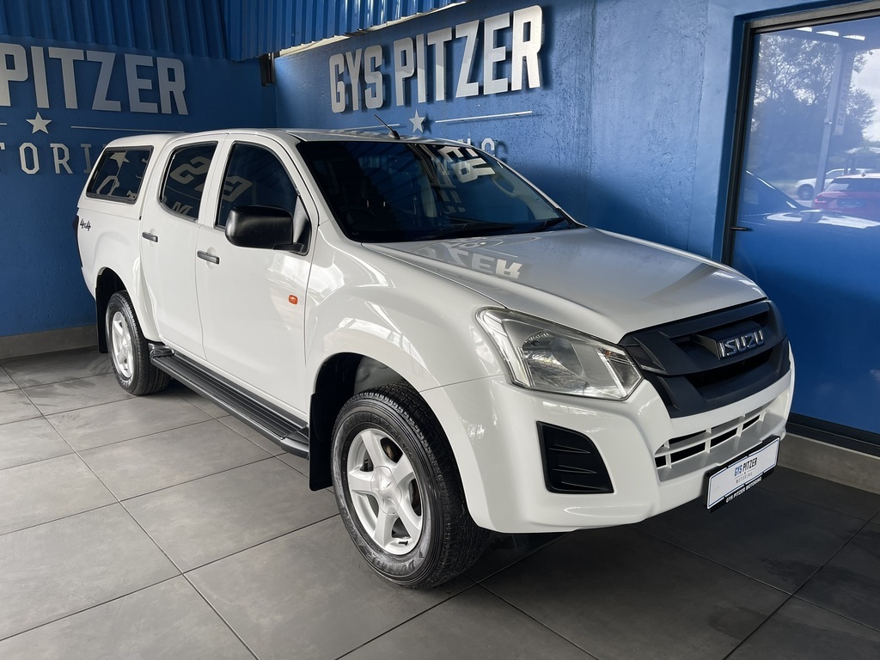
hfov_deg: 69.4
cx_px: 440
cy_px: 330
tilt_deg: -13.7
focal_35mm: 25
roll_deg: +0.4
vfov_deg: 54.9
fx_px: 636
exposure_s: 1/100
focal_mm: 5.1
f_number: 1.6
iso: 50
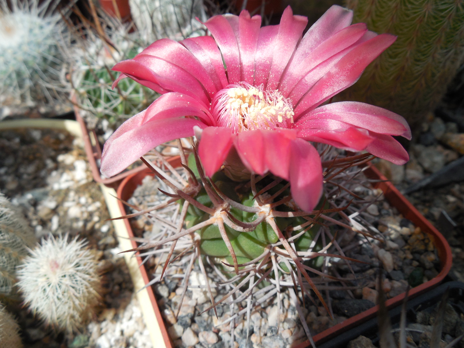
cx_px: 232
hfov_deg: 58.4
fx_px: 416
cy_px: 174
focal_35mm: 31
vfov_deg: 45.4
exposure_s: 1/800
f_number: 3.6
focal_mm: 5.6
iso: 125
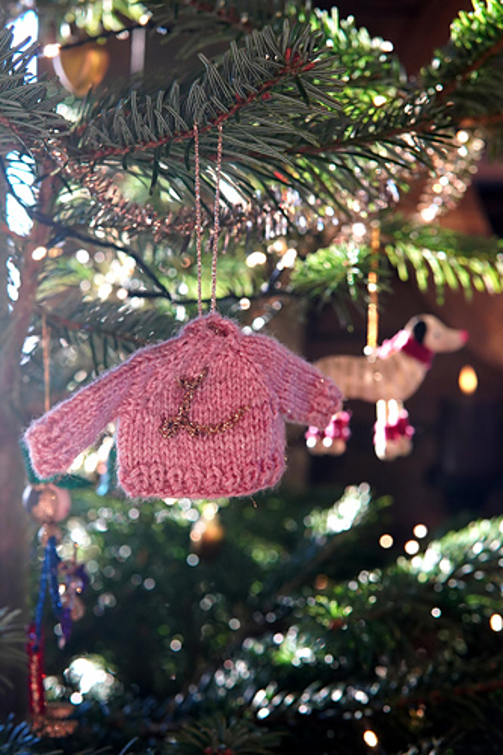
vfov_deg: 43.6
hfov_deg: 29.8
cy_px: 378
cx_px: 252
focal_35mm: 45
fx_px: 944
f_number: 4
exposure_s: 1/160
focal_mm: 30
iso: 640
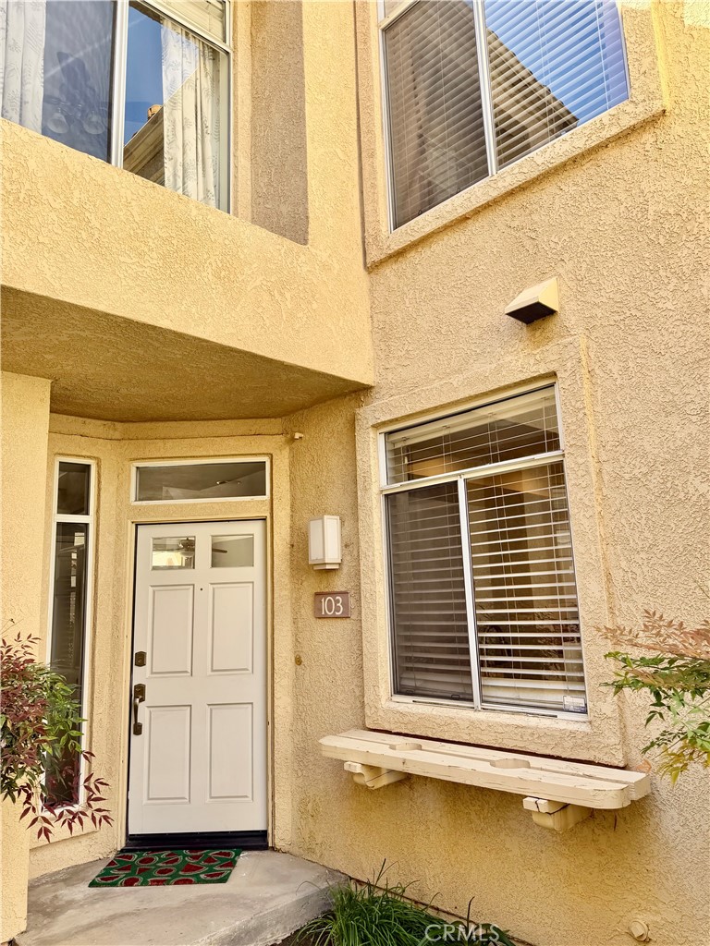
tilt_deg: +11.1
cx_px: 355
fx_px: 656
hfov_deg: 56.8
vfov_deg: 71.6
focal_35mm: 24
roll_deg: +2.1
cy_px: 473
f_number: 1.78
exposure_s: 1/481
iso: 80
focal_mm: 6.76
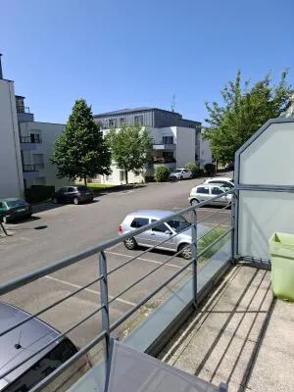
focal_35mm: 23
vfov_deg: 73.9
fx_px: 260
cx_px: 147
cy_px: 196
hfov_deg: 58.9
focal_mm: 5.54
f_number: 1.8
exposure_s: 1/1404
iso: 50
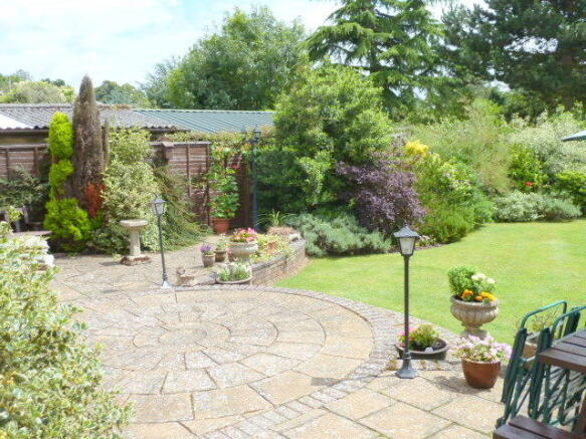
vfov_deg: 40.7
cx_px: 293
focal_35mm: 35
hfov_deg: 52.6
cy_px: 220
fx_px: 592
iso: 80
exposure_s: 1/400
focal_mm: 5.7
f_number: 4
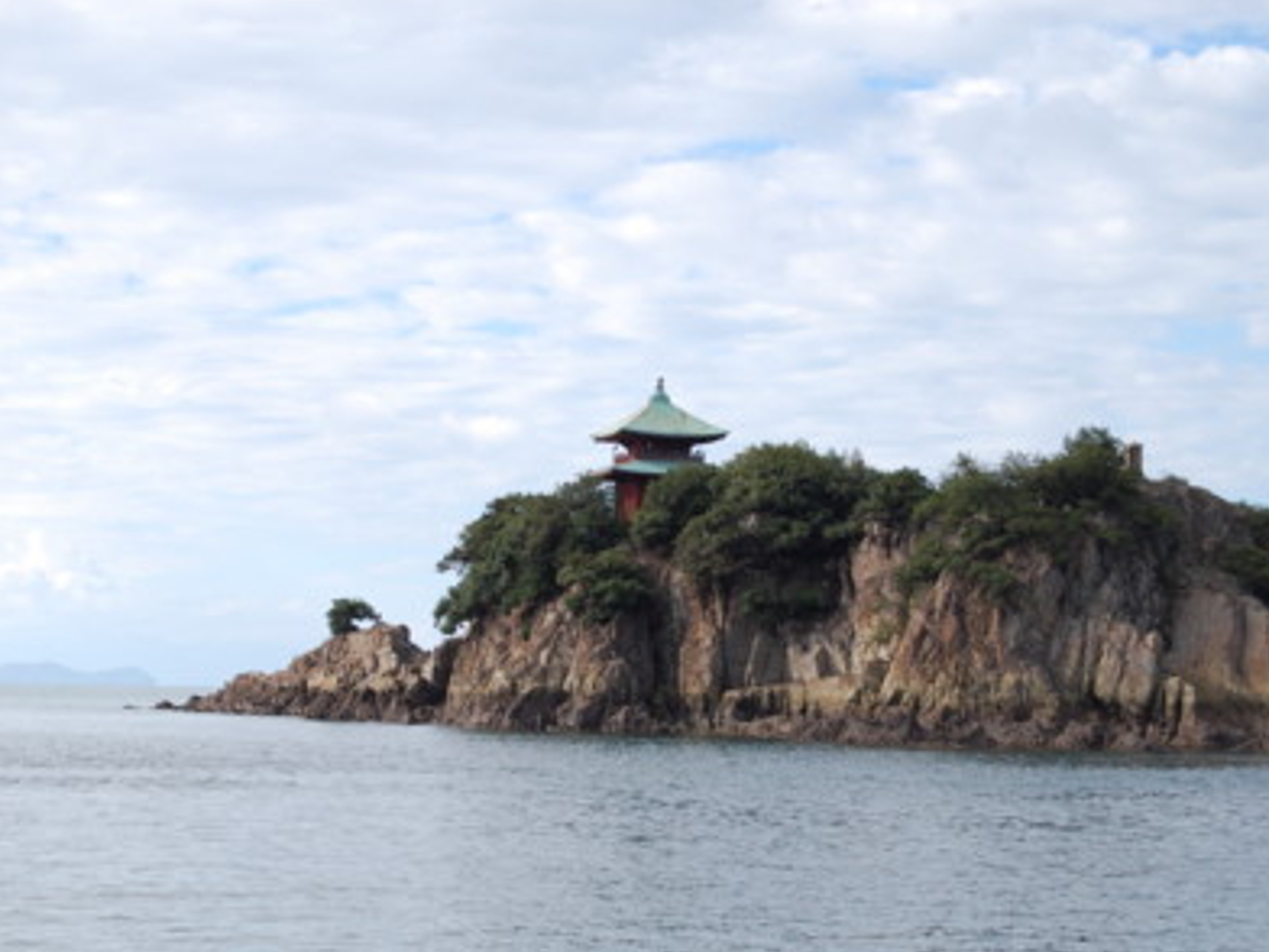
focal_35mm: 86
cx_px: 644
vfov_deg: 17.2
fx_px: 3153
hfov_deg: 22.8
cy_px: 478
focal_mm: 52
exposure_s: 1/320
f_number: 9
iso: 200
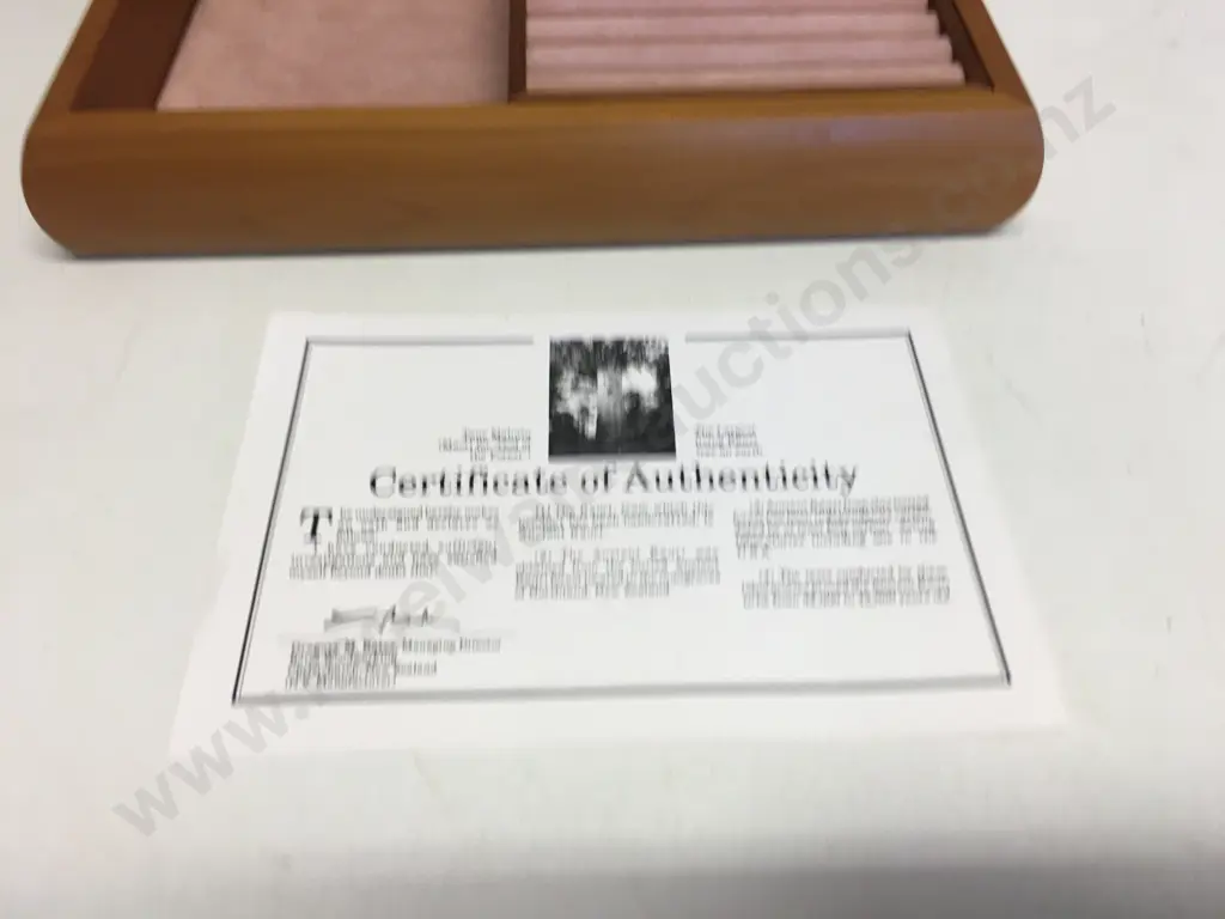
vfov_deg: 48.2
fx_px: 1026
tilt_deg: -48.8
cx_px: 612
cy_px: 460
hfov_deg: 61.7
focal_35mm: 29
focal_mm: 4.15
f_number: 2.2
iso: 32
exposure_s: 1/33
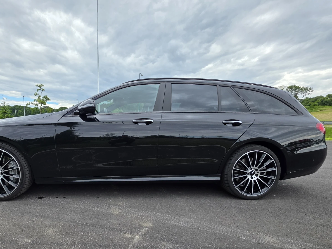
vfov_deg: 73.5
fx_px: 163
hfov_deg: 89.7
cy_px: 155
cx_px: 131
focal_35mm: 17
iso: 80
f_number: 1.9
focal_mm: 2.2
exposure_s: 1/2000
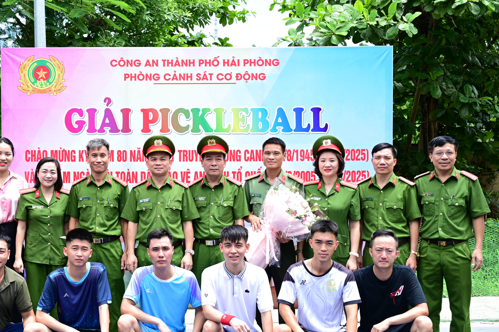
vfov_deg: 24.6
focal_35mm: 55
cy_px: 199
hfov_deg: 35.9
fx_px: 762
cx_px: 167
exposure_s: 1/200
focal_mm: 39
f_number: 4
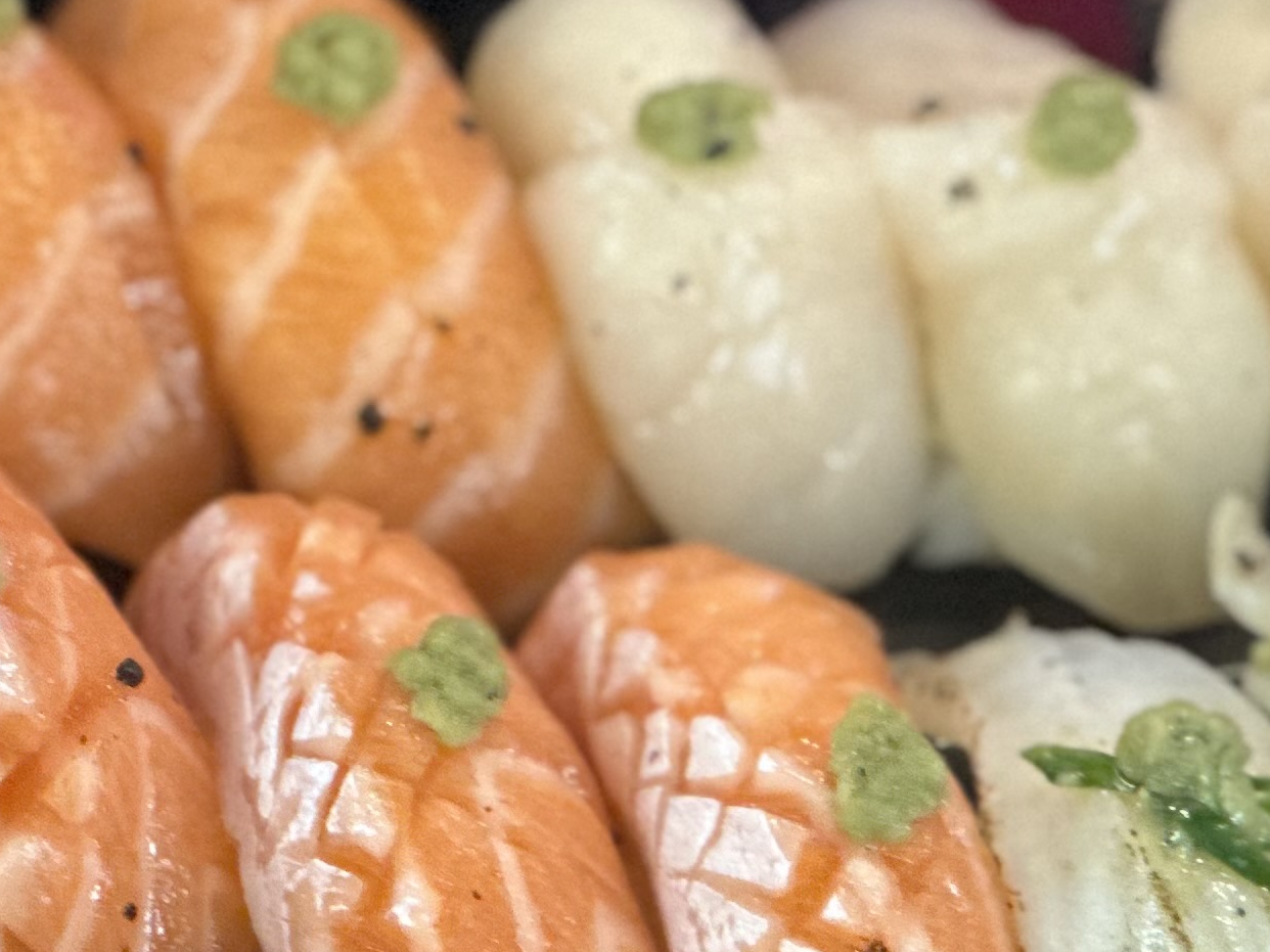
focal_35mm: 250
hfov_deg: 7.8
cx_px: -440
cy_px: 740
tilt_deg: -49.8
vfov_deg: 5.9
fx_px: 9170
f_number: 2.8
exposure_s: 1/24
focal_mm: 9
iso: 400
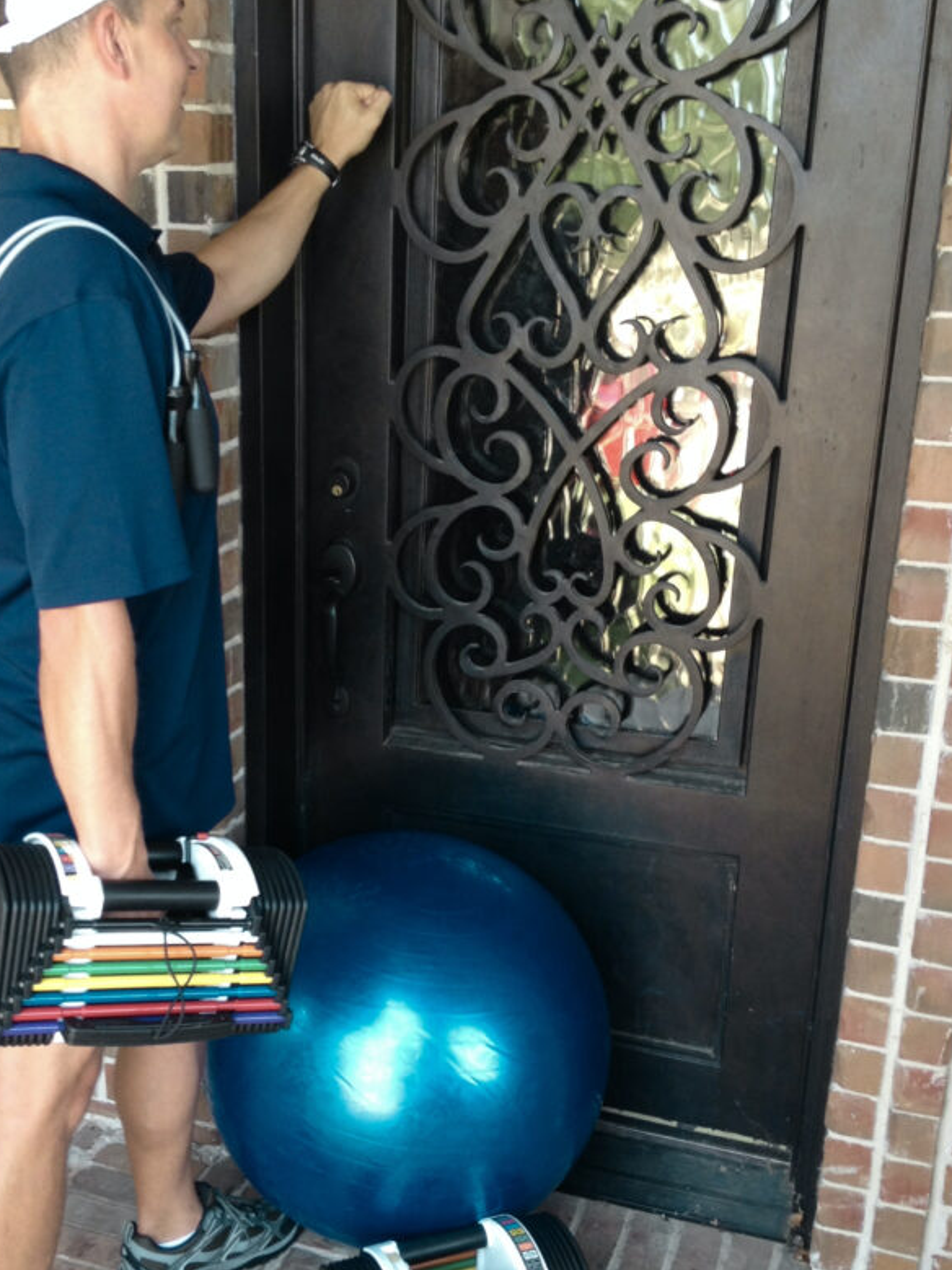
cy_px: 698
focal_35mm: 46
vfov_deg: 41.2
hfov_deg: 31.4
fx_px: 1687
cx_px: 394
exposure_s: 1/60
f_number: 2.4
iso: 64
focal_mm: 4.28
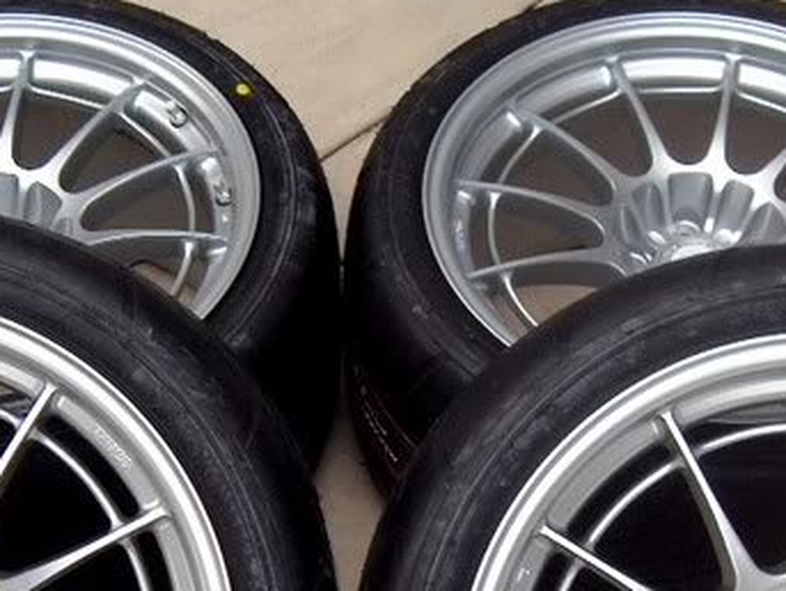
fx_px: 2068
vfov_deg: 16.0
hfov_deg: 21.5
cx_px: 371
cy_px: 589
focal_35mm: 91
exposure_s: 1/70.5
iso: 200
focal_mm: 8
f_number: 2.8
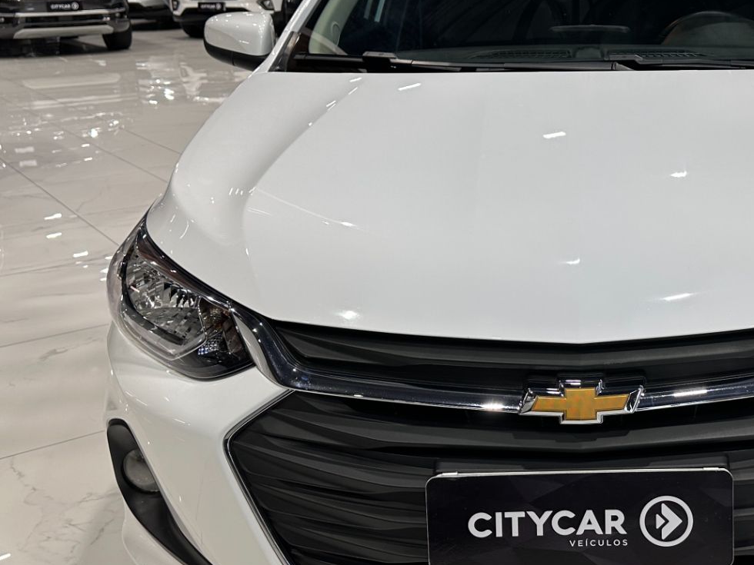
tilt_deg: -16.0
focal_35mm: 47
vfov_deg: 30.9
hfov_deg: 38.7
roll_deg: +0.5
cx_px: 616
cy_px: 254
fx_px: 1024
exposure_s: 1/120
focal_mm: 6.86
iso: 80
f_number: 1.78
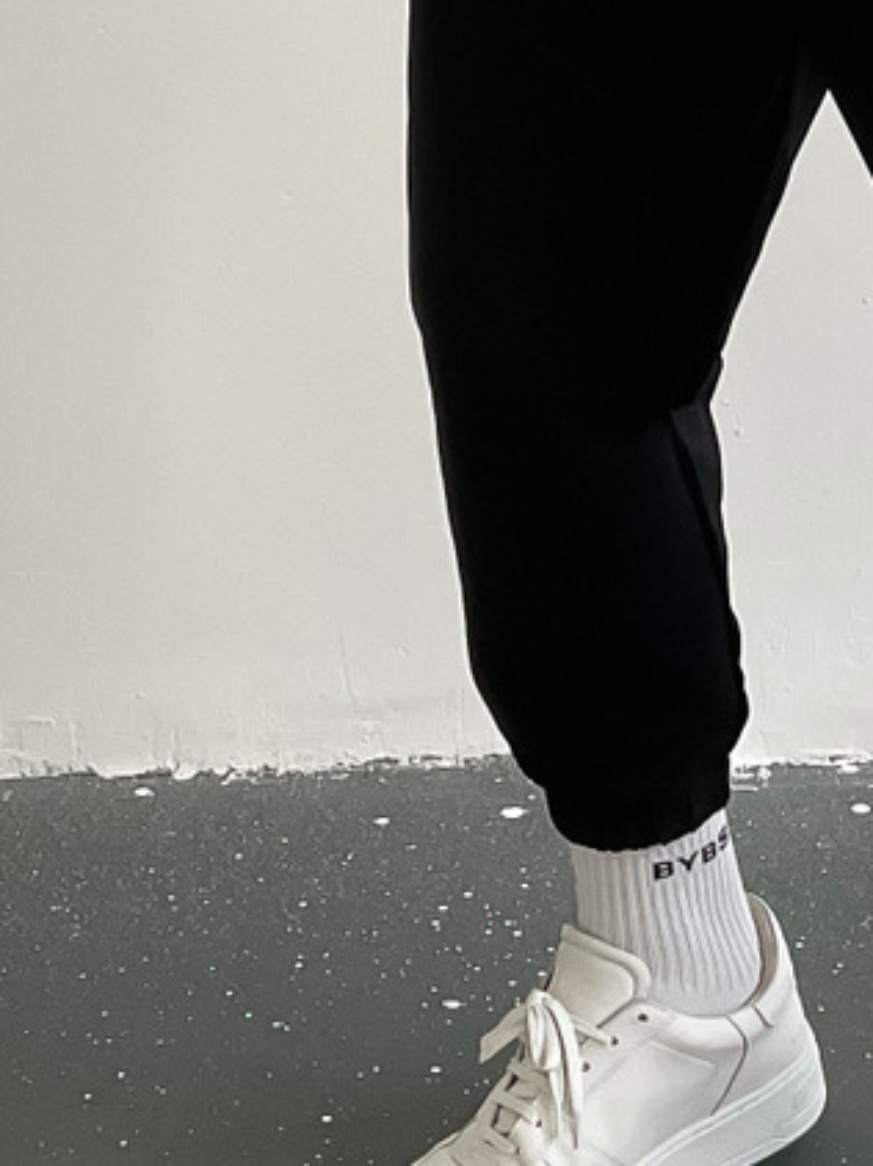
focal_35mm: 110
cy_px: -489
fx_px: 3703
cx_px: 658
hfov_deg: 13.4
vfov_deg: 16.6
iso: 64
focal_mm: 3
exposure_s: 1/90
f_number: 1.8
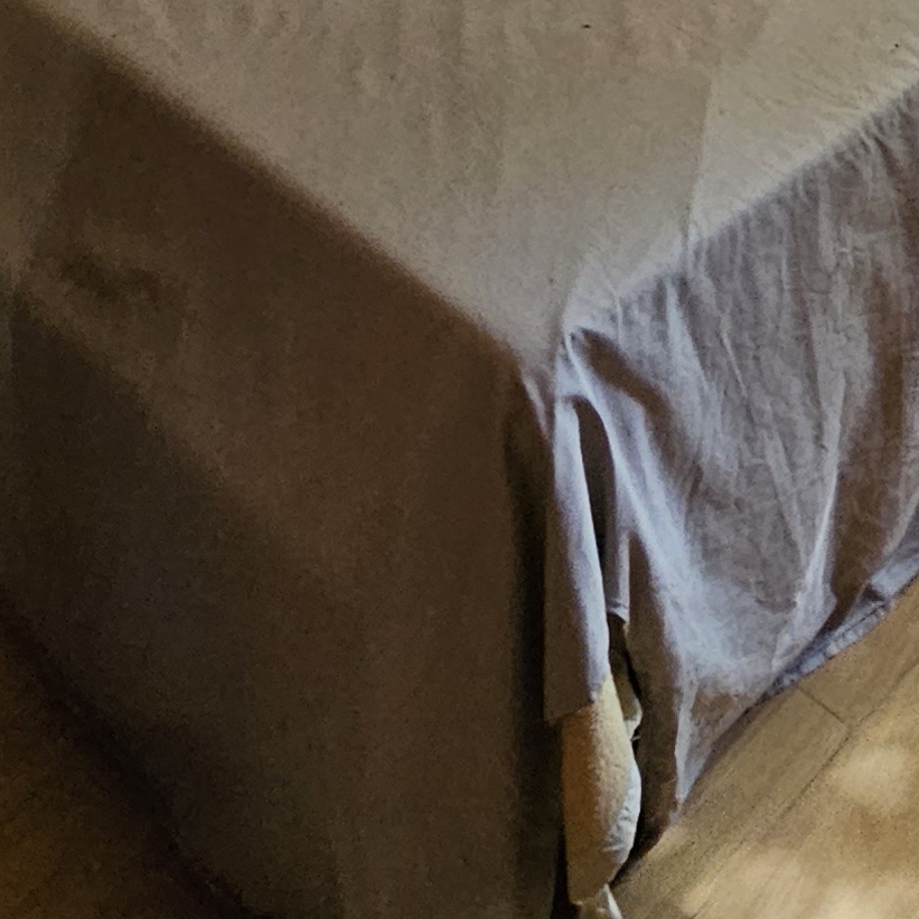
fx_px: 1682
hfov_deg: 28.5
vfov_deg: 23.0
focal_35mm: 56
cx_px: 935
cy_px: -548
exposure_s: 1/33
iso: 320
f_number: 2.2
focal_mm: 2.2
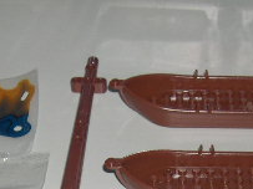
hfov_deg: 16.4
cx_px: 110
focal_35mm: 120
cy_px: 259
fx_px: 877
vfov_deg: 11.9
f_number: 2.8
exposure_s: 1/60
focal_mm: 8
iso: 100
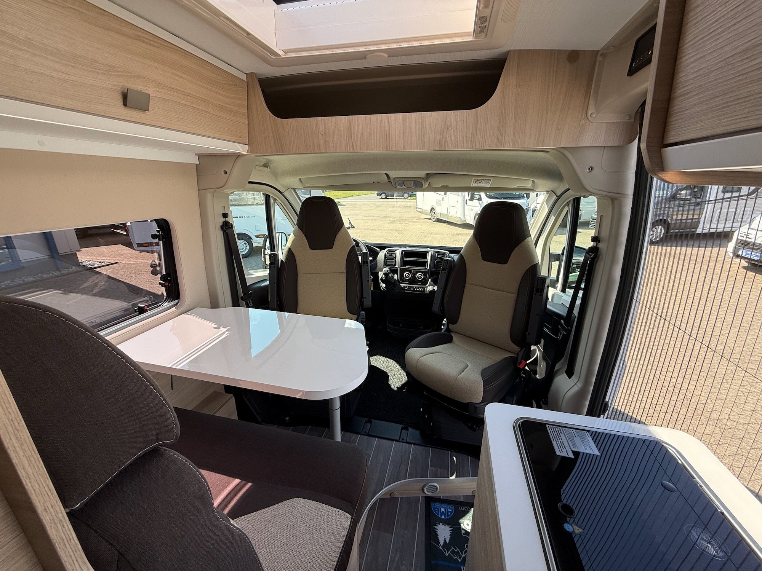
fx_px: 308
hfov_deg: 102.1
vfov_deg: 85.7
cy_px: 286
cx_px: 381
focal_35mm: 14
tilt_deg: -17.6
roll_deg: +0.5
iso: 64
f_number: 2.2
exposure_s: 1/288
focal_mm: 2.22
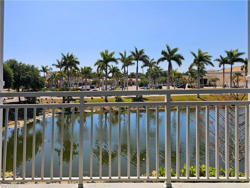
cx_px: 125
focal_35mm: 23
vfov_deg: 58.9
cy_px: 94
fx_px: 166
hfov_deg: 73.9
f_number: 1.7
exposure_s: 1/1667
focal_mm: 6.3
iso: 12
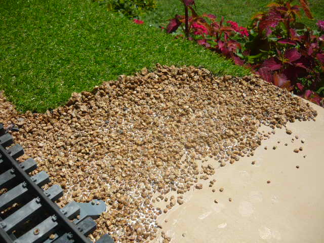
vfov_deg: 42.9
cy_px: 122
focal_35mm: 33
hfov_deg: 55.4
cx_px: 162
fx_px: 309
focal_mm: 5.5
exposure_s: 1/400
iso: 100
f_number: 8
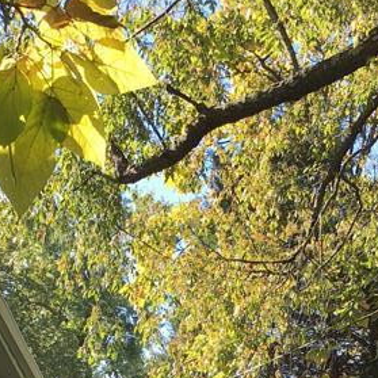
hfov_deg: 18.5
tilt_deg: +11.5
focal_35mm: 94
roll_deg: +0.2
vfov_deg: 17.4
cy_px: 484
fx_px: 1161
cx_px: 159
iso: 25
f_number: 2.2
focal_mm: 4.15
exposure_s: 1/363
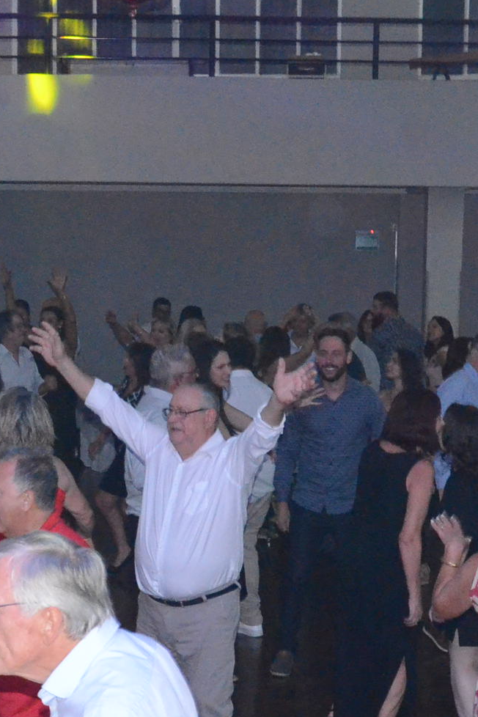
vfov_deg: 21.6
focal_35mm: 94
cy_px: 455
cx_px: 85
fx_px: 1877
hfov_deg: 14.4
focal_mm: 25
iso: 6400
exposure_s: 1/60
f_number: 8
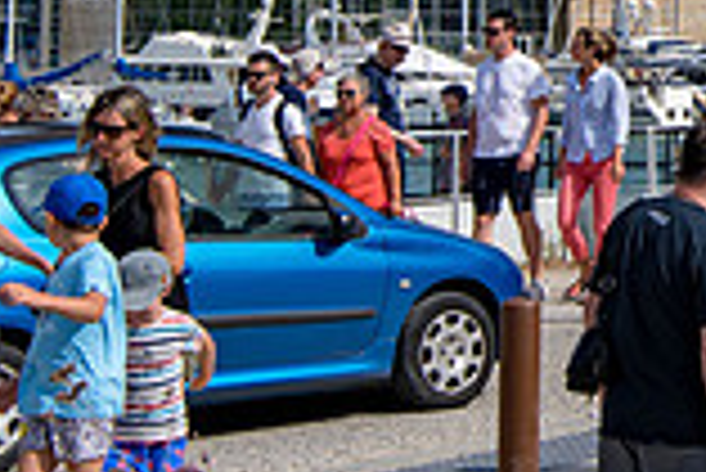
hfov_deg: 12.7
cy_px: -196
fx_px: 2905
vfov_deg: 9.1
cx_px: 1232
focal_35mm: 148
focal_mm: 40
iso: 64
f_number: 9
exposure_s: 1/320
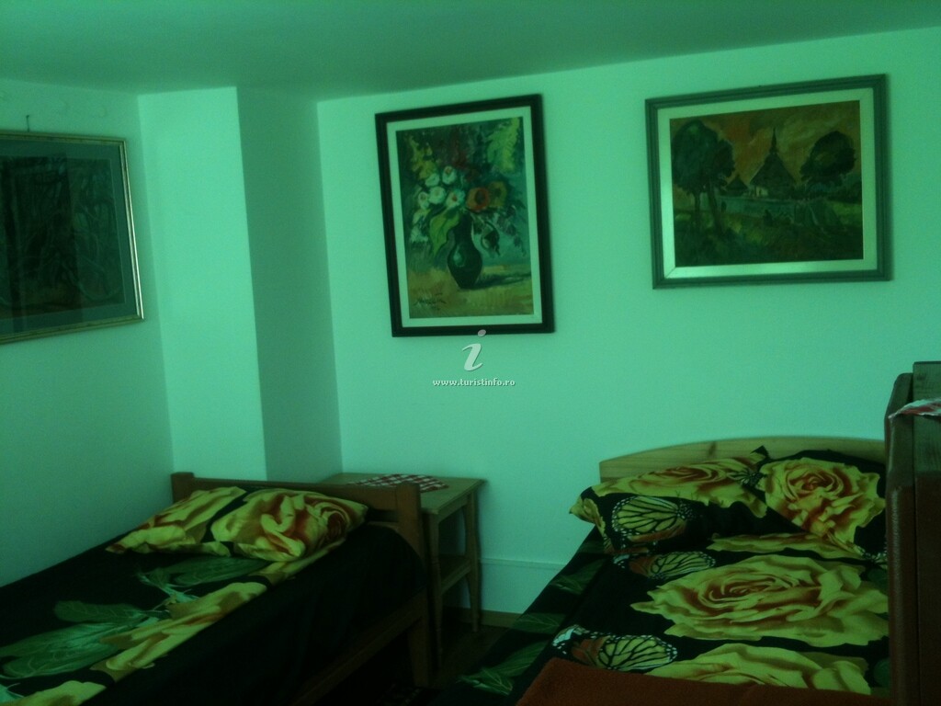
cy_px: 353
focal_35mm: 35
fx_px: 951
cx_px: 470
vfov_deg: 40.7
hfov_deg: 52.6
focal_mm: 3.85
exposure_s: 1/33
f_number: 2.8
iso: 64
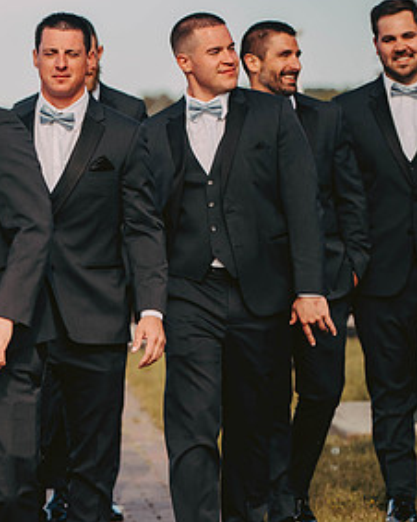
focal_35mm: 212
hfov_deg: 7.2
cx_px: -77
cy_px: 305
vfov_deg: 9.1
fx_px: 3274
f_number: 2.8
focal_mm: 110
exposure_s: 1/4000
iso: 500
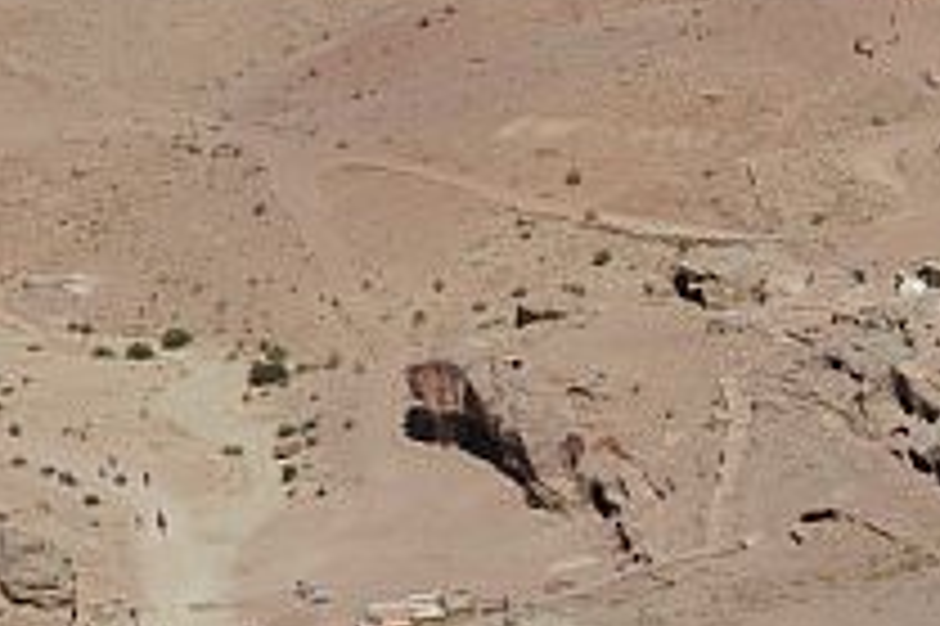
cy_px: 777
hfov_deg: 11.2
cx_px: 1979
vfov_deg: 8.3
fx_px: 4279
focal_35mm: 164
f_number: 11
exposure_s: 1/500
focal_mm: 38
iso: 200
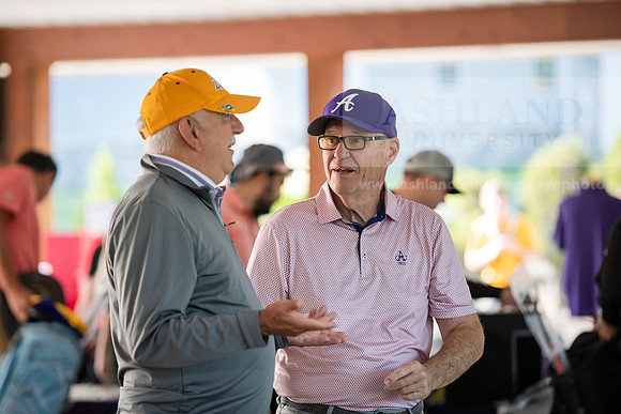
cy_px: 207
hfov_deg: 12.1
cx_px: 310
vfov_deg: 8.1
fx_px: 2933
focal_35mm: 170
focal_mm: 170
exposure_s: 1/250
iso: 250
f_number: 3.2
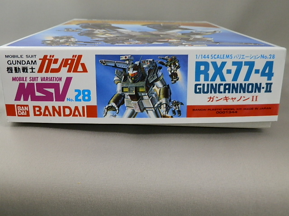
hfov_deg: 50.1
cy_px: 108
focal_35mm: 37
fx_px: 309
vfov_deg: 38.7
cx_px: 144
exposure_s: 1/10
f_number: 3.5
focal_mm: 6.67
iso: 200
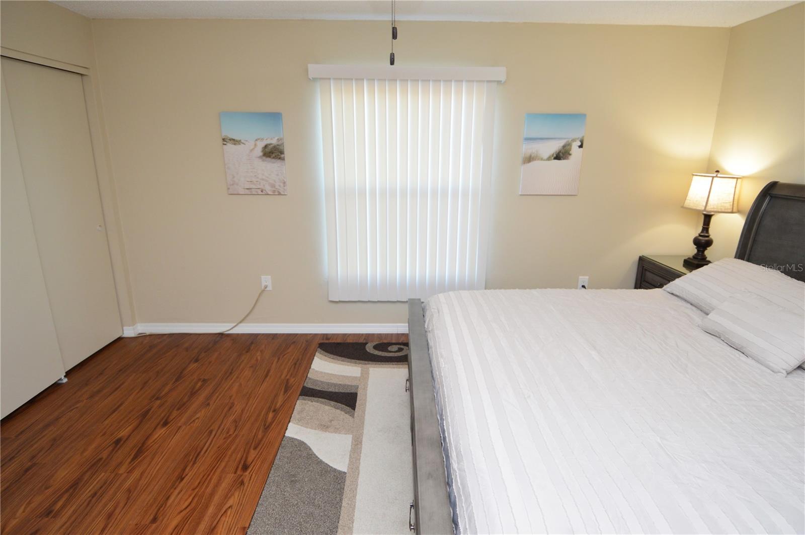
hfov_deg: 90.1
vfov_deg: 67.3
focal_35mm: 18
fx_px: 402
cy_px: 268
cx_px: 402
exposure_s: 1/60
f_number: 4
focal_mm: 12
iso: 500
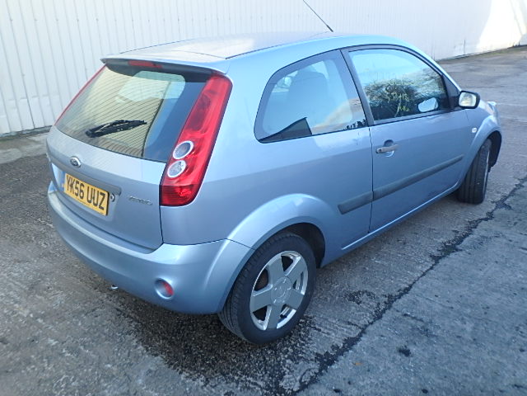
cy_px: 198
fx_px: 442
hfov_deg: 61.7
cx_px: 264
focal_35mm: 29
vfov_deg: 48.2
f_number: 4.6
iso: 125
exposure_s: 1/60
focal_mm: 5.2
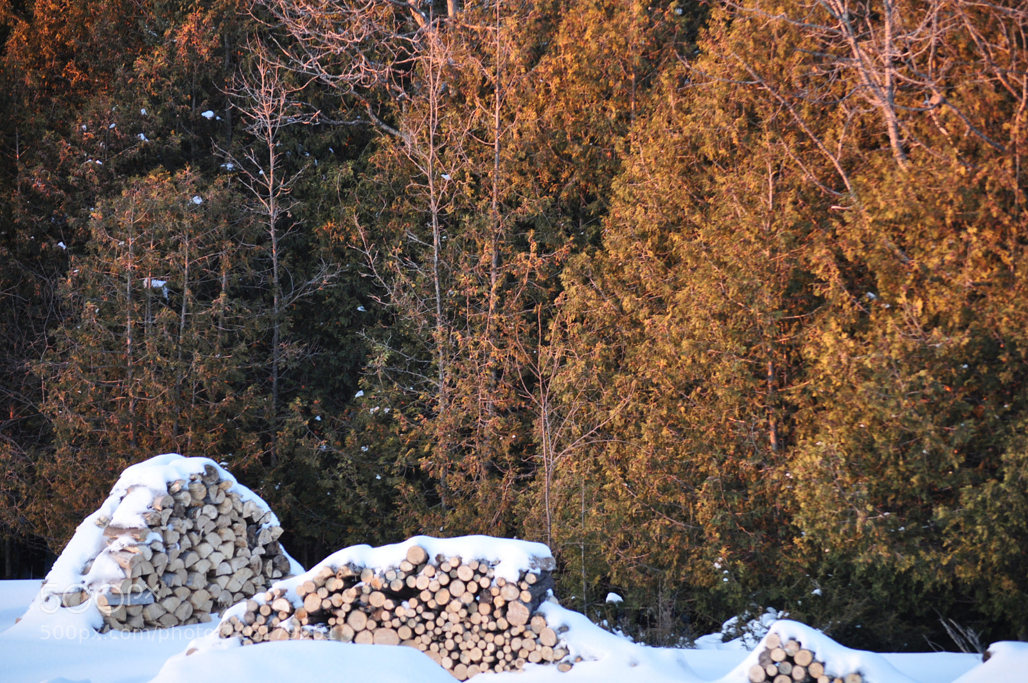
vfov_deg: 10.1
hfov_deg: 15.2
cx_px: 514
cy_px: 342
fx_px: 3851
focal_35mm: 135
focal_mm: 90
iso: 450
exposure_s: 1/60
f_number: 4.5
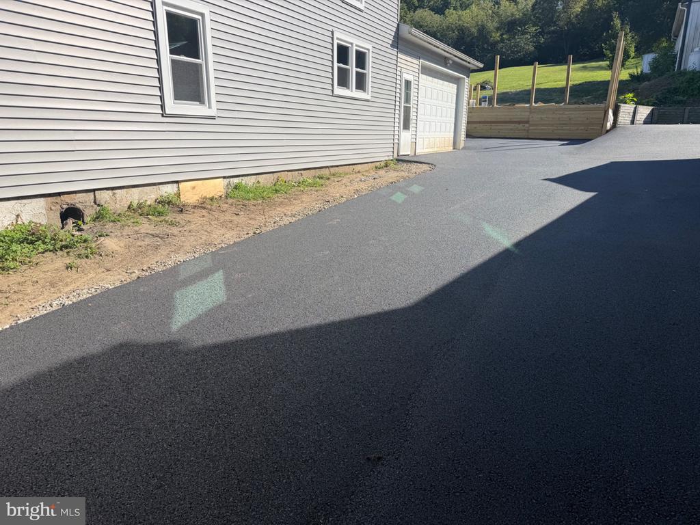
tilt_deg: -15.8
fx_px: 485
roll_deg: -0.3
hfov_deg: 71.6
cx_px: 350
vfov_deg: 56.8
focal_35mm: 24
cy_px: 262
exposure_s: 1/3759
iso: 80
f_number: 1.78
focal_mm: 6.76
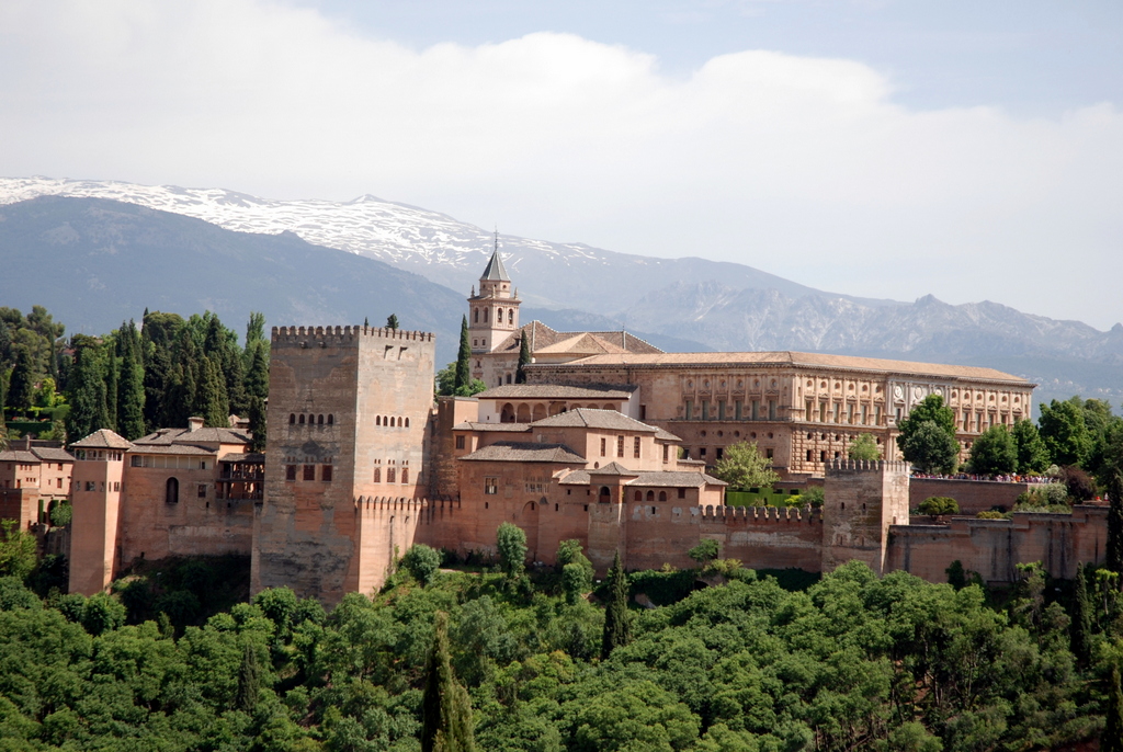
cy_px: 376
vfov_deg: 14.8
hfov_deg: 21.9
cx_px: 562
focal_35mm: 93
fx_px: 2905
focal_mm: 62
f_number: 5.6
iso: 180
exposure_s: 1/500
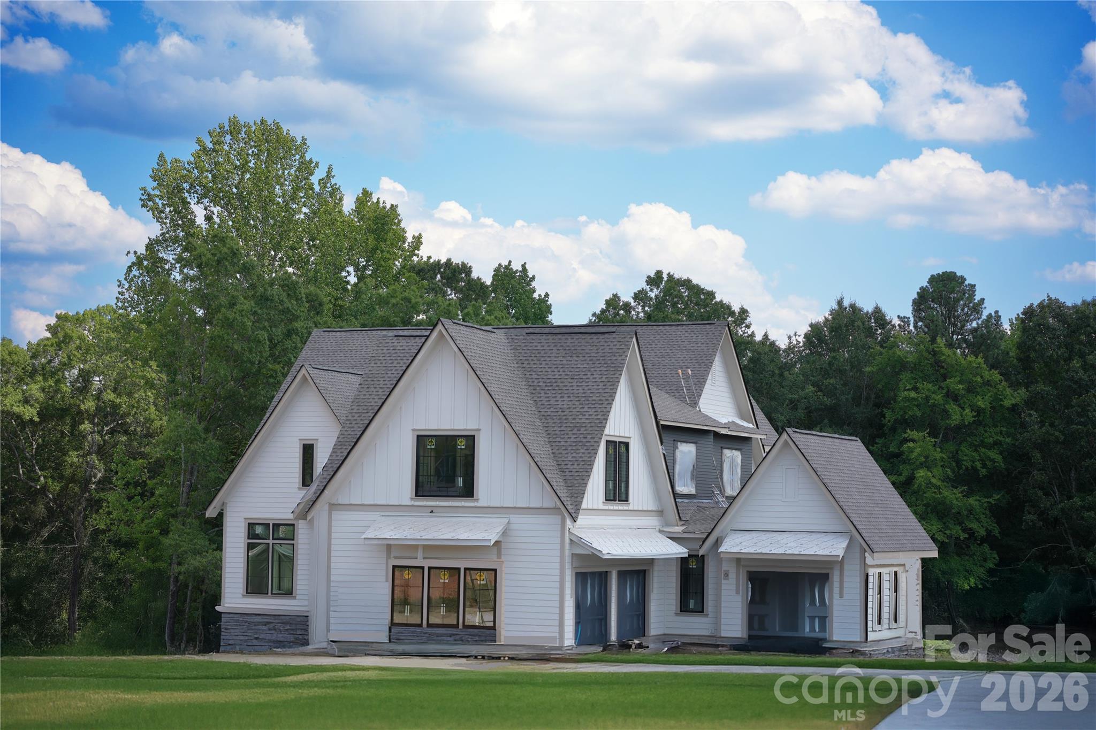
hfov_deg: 28.8
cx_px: 548
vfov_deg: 19.5
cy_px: 365
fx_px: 2131
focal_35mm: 70
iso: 100
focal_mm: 70
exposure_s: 1/640
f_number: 4.5
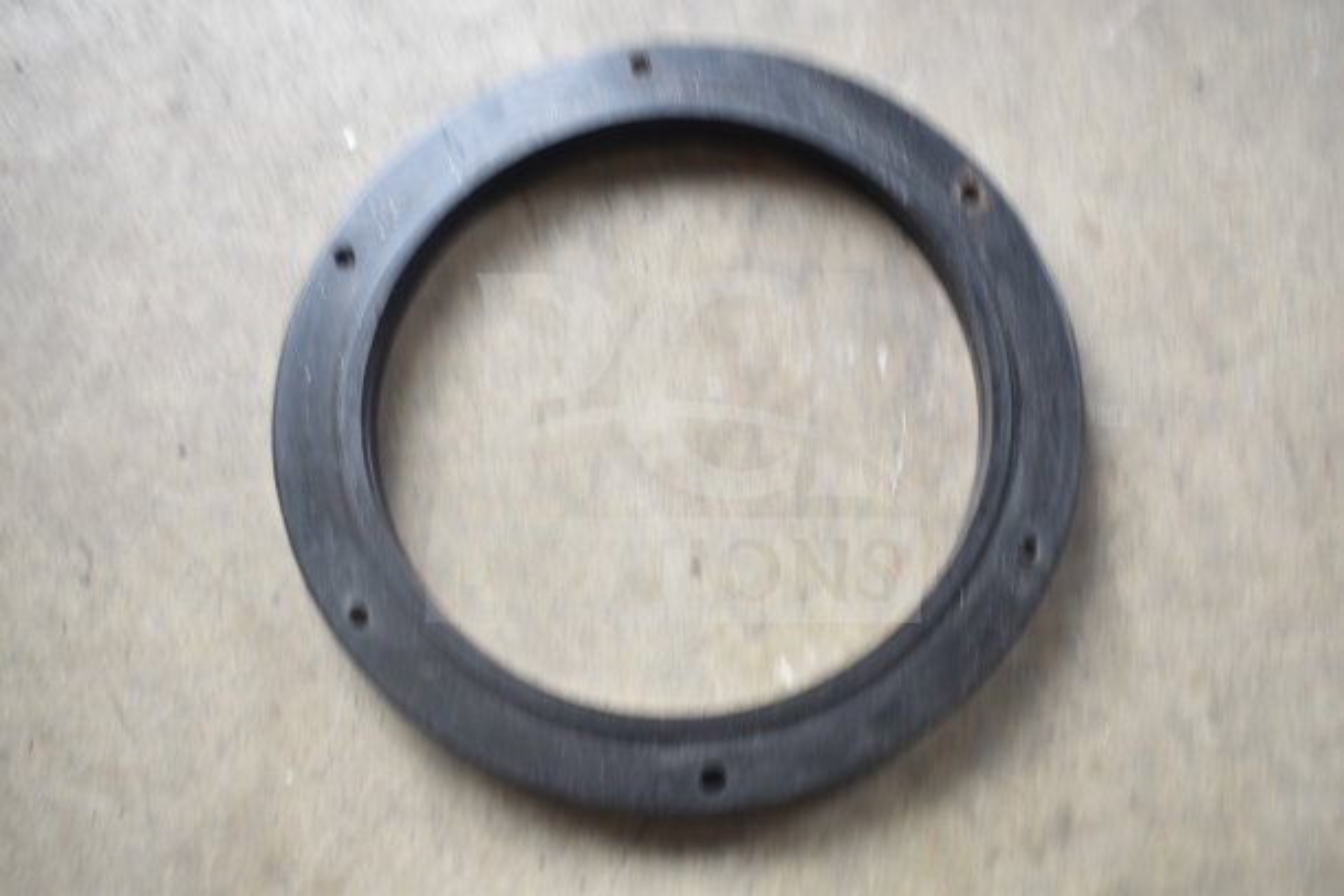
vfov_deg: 35.5
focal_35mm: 38
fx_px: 1400
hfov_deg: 51.3
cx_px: 672
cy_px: 448
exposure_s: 1/40
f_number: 4
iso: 280
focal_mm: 25
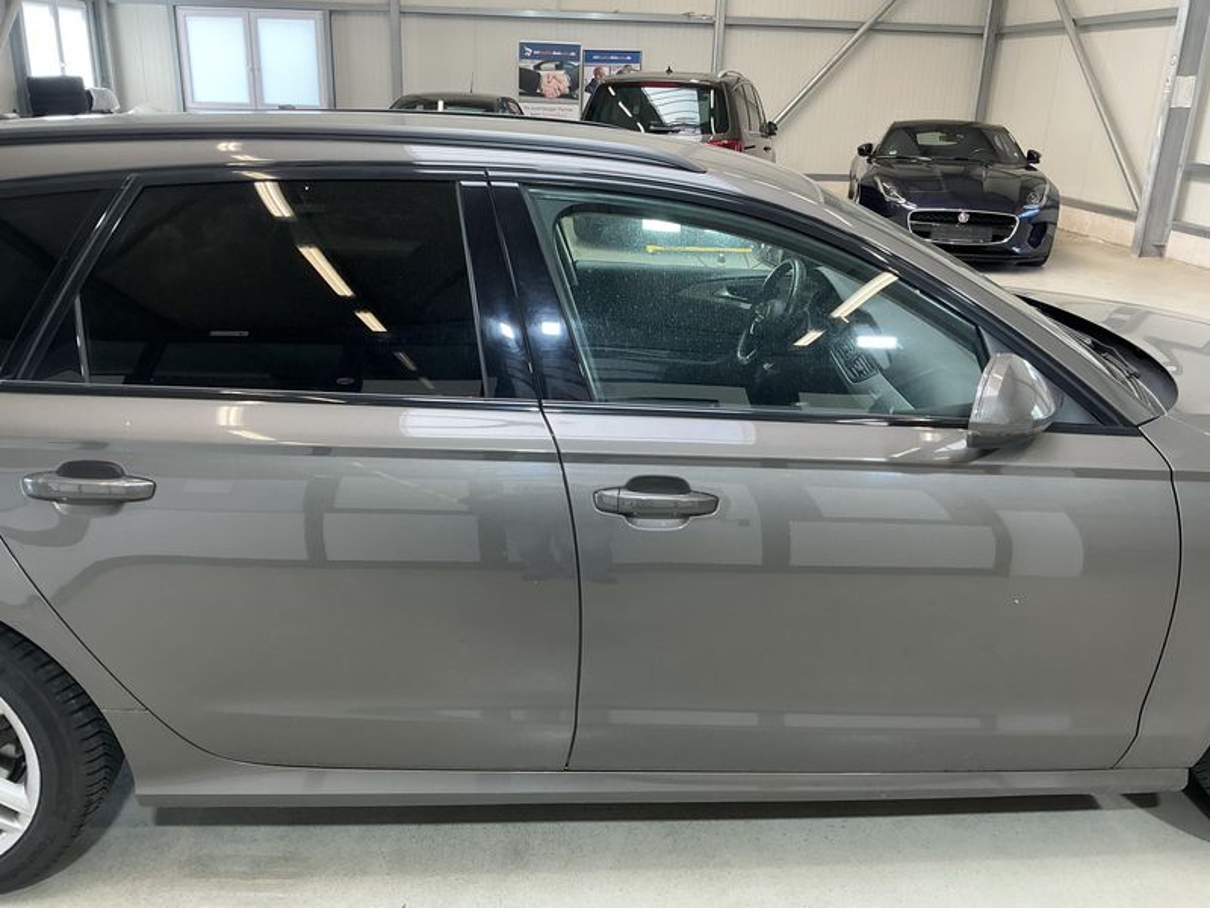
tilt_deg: -19.2
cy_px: 454
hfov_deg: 63.4
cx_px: 605
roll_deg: -2.3
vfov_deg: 49.7
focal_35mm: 28
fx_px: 979
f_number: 1.8
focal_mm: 3
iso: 64
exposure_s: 1/100
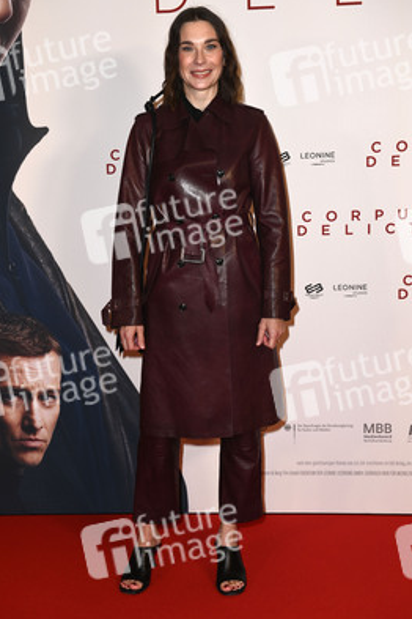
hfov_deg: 23.8
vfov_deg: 35.1
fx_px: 978
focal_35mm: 57
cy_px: 306
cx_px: 208
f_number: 6.3
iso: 640
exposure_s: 1/320
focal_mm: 56
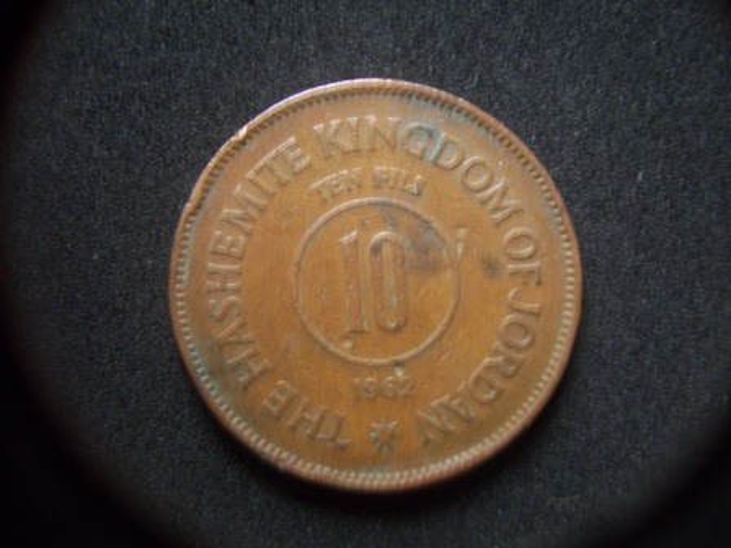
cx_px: 366
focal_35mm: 34
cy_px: 274
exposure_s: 1/8
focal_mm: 5.7
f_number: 2.9
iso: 160
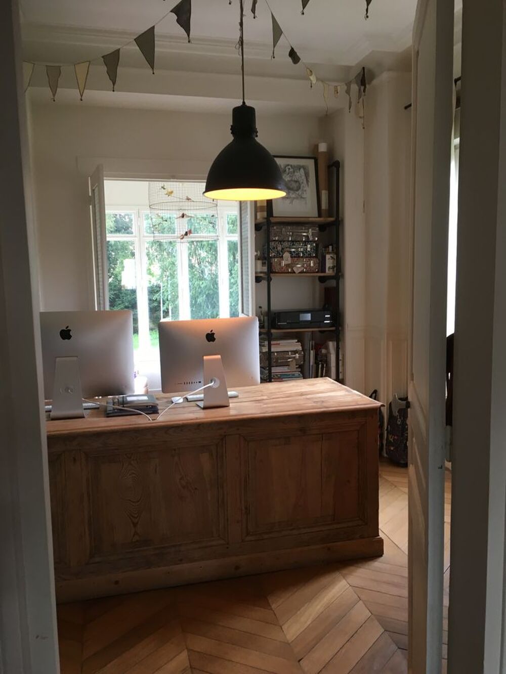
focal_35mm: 29
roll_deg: +1.2
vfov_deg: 61.7
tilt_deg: -5.3
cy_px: 337
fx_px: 565
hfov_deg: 48.2
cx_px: 253
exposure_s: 1/33
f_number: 2.2
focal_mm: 4.15
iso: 80
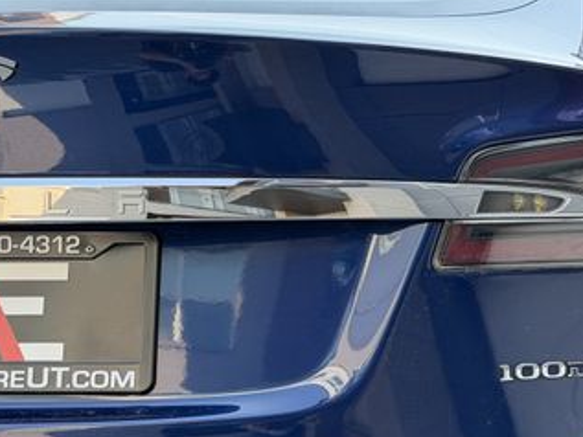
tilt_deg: -4.7
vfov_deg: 15.2
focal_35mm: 97
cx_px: 419
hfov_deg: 20.1
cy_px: 307
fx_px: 1634
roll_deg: -0.8
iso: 80
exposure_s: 1/388
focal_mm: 6.76
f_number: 1.78
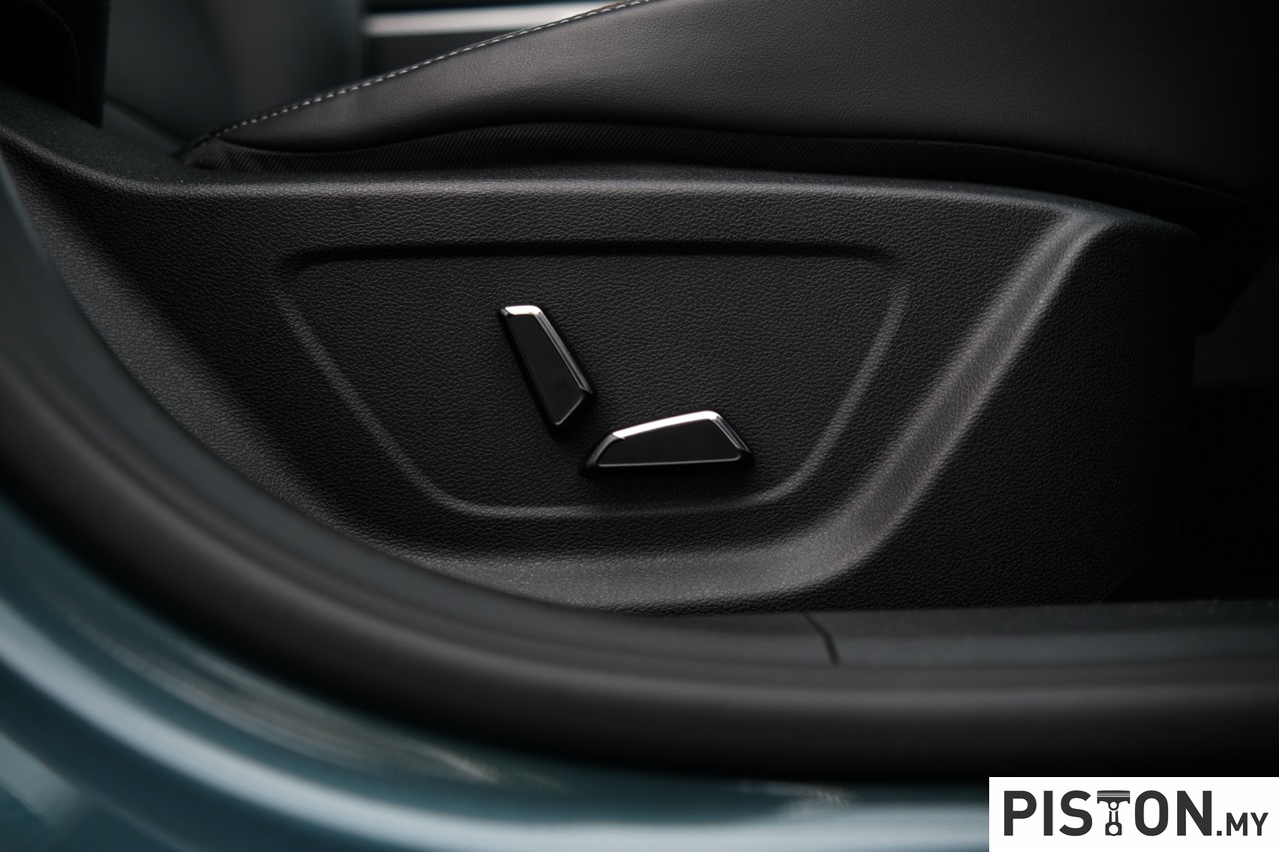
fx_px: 1243
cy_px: 426
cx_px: 640
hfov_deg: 54.4
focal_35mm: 35
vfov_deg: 37.8
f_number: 2
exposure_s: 1/200
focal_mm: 23
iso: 80
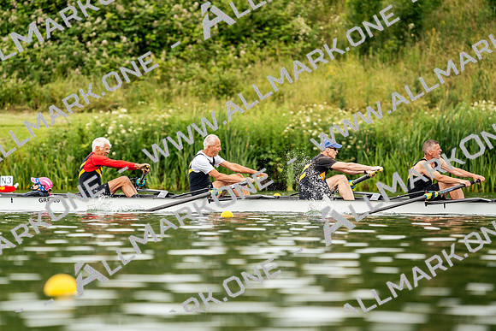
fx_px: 6229
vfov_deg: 3.0
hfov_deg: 4.6
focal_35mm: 452
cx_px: 248
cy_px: 166
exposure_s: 1/2000
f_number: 6.3
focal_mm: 452
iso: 640
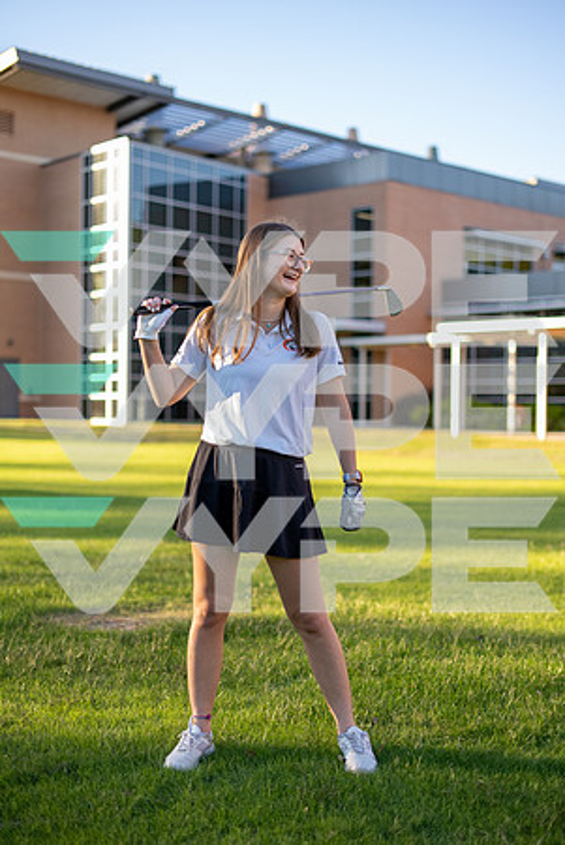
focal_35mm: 50
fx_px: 1174
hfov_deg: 27.1
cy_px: 422
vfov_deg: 39.6
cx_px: 282
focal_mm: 50
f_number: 1.8
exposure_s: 1/1600
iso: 400
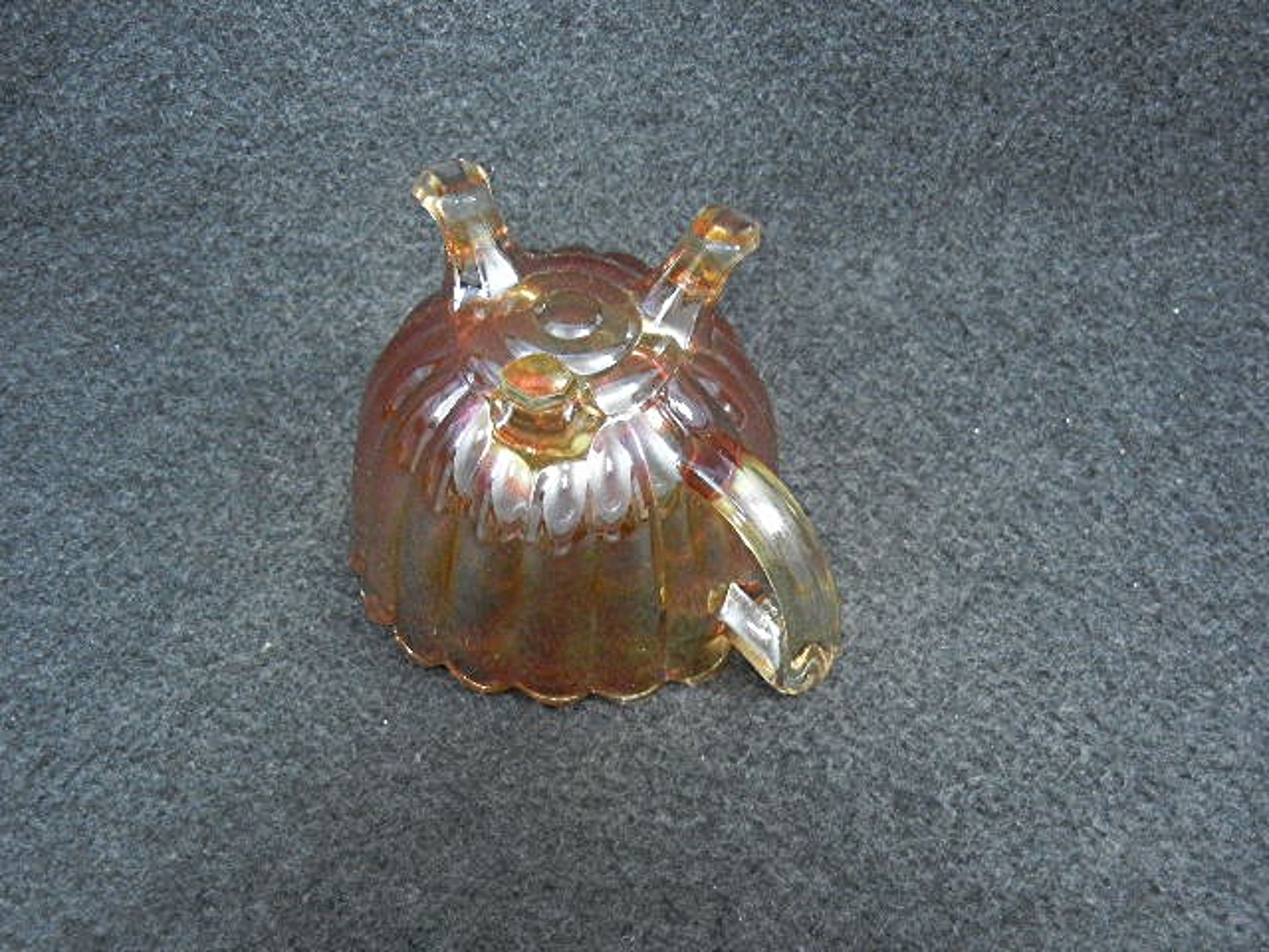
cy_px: 476
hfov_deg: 32.7
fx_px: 2163
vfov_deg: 24.8
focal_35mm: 59
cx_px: 634
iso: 800
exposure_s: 1/30
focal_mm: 10.6
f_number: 4
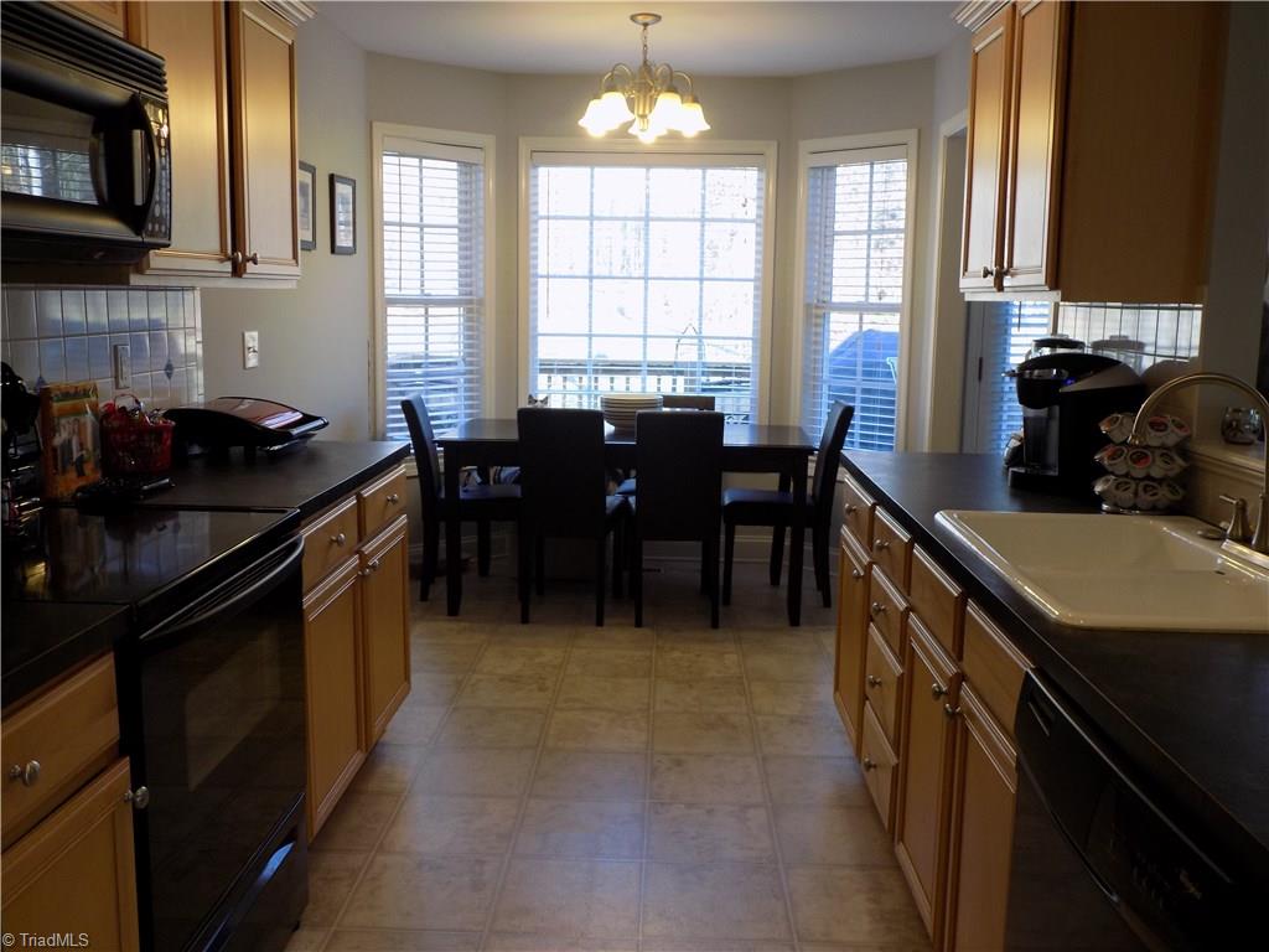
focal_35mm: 30
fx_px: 1100
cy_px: 476
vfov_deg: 46.8
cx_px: 634
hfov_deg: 60.0
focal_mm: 5.3
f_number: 3.3
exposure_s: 1/30
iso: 100
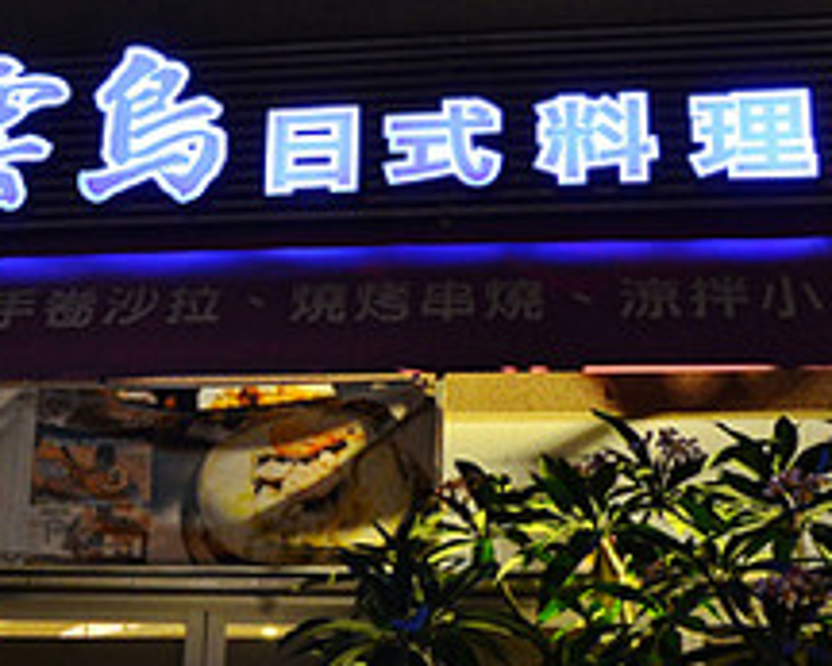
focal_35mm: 66
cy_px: 489
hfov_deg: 28.2
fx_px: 1633
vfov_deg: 22.9
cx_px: 204
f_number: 5.6
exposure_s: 1/20
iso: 800
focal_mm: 17
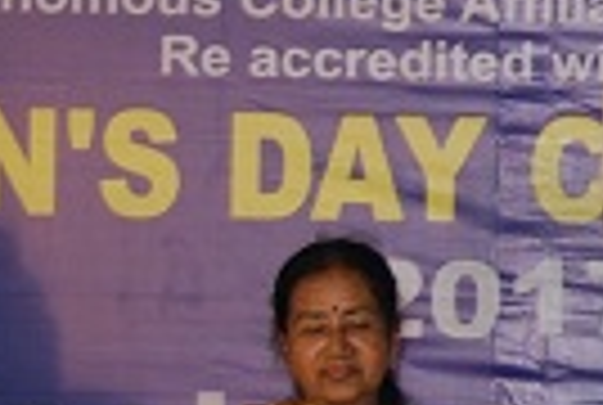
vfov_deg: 5.5
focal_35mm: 250
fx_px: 4197
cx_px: 968
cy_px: 187
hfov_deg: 8.0
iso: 400
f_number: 4.5
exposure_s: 1/60
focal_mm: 32
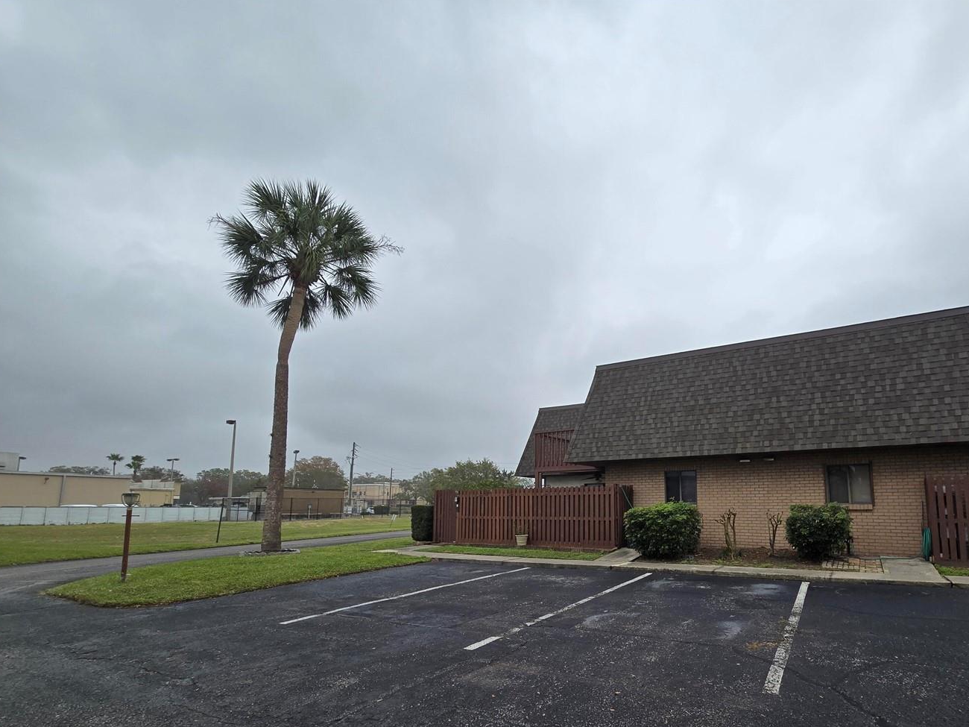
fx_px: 448
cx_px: 587
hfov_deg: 93.1
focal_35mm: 16
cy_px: 442
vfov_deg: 77.1
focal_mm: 2.2
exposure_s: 1/1358
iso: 50
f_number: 2.2
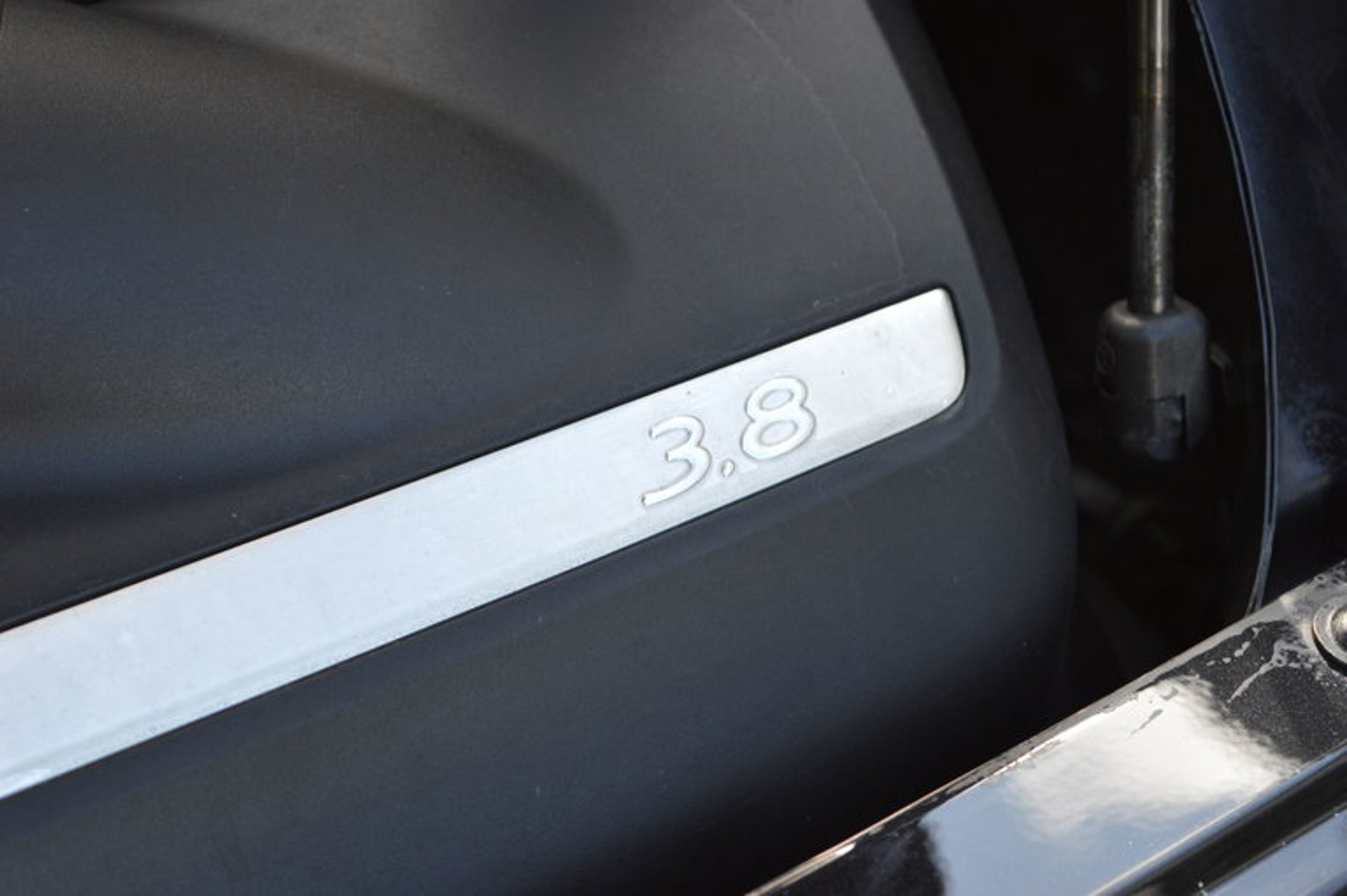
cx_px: 674
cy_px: 448
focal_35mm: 82
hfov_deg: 24.6
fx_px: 3085
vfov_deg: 16.5
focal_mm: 55
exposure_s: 1/125
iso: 400
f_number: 5.6
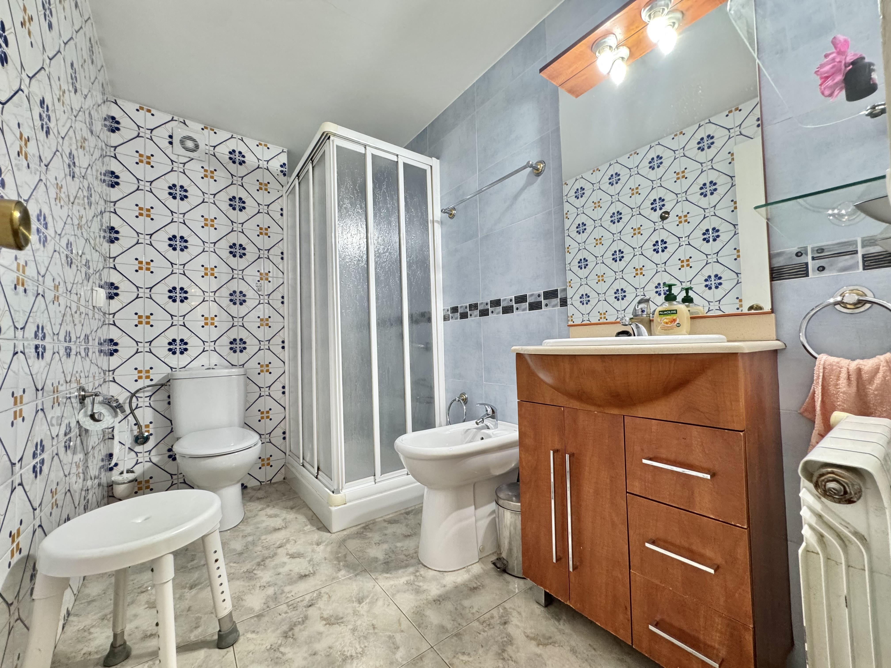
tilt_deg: +2.1
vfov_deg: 85.7
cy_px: 334
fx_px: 360
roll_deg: +2.0
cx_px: 446
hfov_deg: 102.1
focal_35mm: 14
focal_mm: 2.22
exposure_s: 1/50
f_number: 2.2
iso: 250
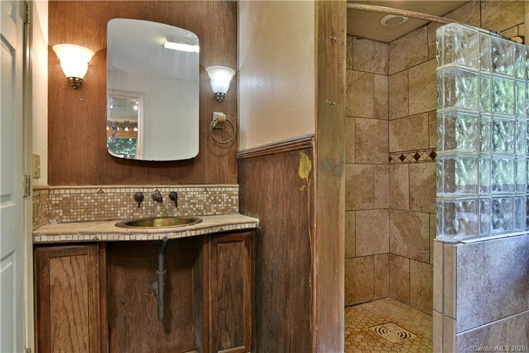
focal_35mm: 21
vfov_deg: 59.5
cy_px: 176
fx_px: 309
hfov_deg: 81.2
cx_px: 264
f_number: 4
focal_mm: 21
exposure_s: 1/60
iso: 1600
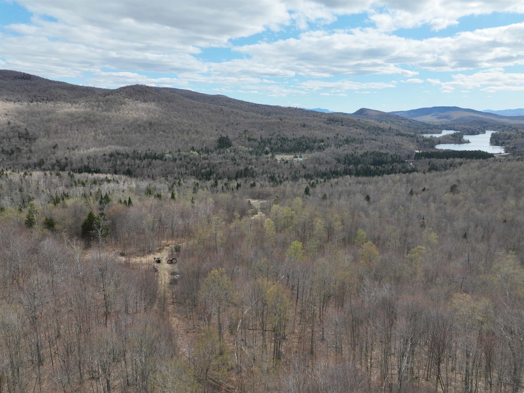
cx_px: 262
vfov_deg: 56.8
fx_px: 363
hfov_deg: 71.6
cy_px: 196
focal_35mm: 24
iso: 280
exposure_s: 1/2000
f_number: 2.8
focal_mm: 12.29
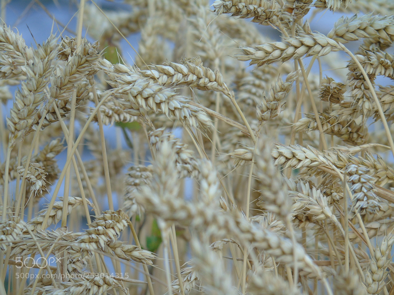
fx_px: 5441
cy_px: 148
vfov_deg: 3.1
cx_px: 197
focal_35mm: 478
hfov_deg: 4.1
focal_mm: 85
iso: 100
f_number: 5.5
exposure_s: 1/125
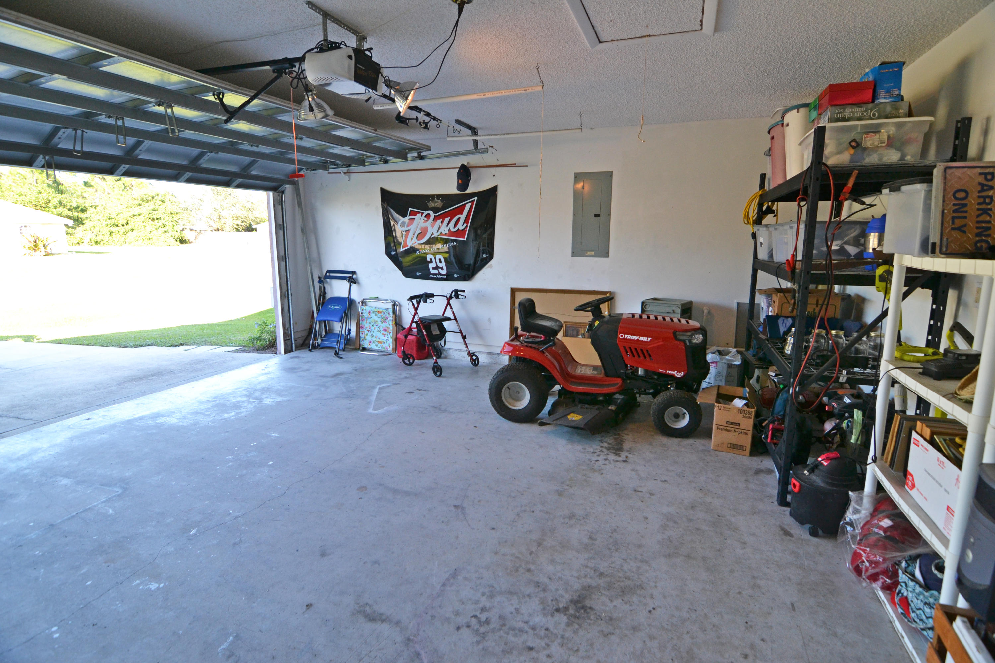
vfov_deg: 72.1
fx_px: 456
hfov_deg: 95.0
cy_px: 332
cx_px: 498
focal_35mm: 16
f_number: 4.5
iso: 400
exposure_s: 1/80
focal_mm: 11
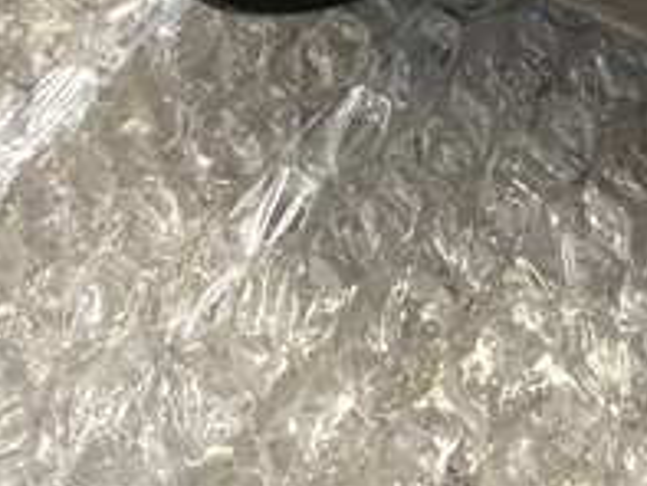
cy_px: -292
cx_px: 706
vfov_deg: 14.4
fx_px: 1758
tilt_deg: -55.9
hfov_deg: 20.0
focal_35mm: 94
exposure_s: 1/30
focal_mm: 4.15
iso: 50
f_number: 2.2
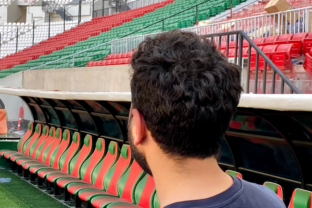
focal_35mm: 70
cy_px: 120
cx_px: 157
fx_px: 606
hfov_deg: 28.8
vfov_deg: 19.4
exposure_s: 1/122
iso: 32
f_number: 1.8
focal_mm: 4.25
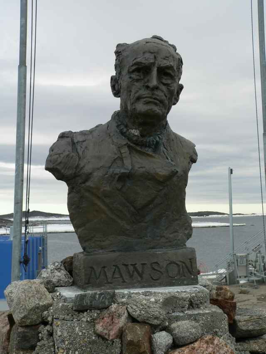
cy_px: 177
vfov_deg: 38.2
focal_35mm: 50
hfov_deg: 29.1
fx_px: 512
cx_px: 133
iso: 80
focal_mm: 8.3
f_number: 4
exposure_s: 1/320
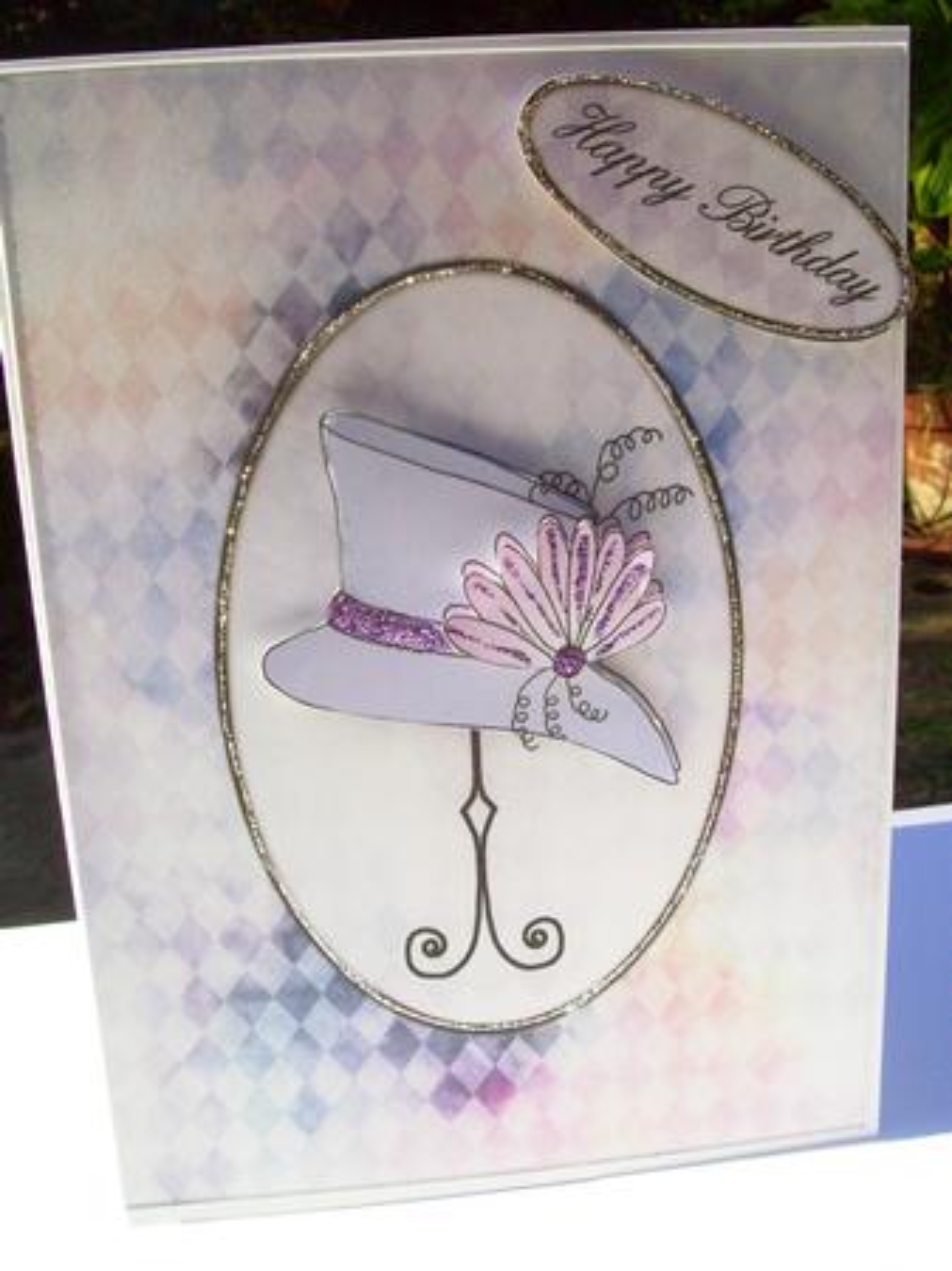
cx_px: 476
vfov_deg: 56.8
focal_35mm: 32
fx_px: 1175
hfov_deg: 44.1
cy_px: 636
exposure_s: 1/320
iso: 80
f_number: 5.6
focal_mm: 5.7
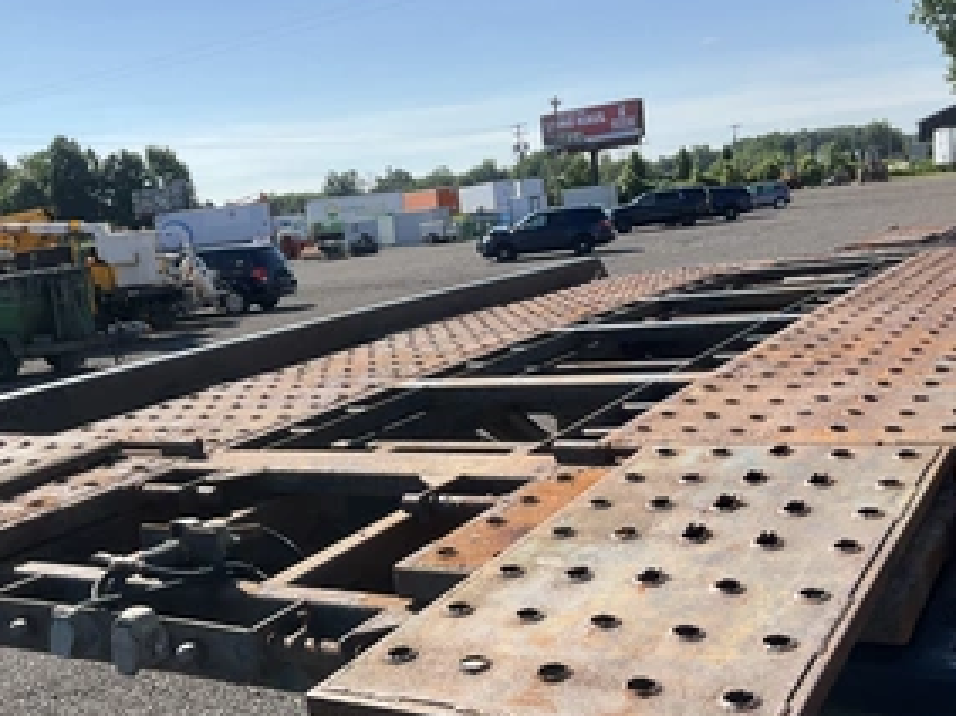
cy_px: 436
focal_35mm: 41
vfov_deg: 35.0
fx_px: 1132
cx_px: 456
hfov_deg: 45.8
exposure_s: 1/1221
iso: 25
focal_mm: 3
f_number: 1.8
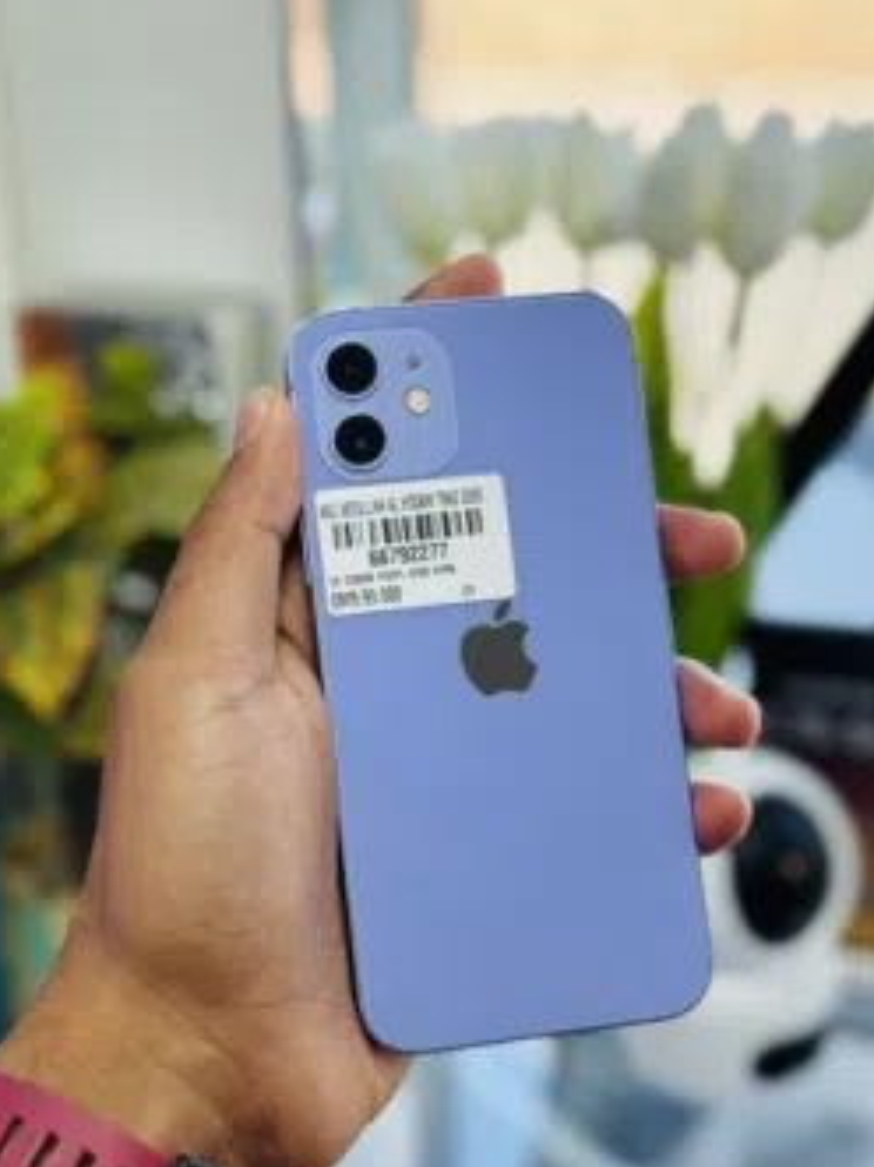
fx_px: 1954
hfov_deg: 25.2
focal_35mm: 58
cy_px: 617
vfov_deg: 33.2
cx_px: 451
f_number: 1.78
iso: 64
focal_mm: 6.76
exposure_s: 1/488
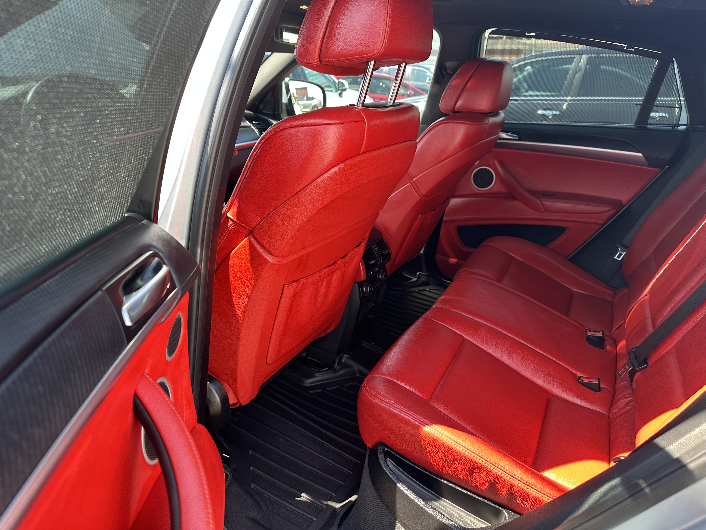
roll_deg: -0.6
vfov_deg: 56.8
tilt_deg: -22.7
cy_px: 265
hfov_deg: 71.6
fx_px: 489
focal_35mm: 24
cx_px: 353
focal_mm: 6.86
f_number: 1.78
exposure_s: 1/121
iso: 64
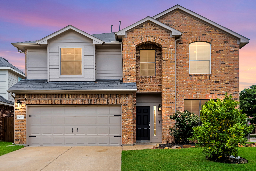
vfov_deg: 37.9
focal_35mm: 35
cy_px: 86
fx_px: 249
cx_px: 128
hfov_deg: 54.4
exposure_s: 1/1000
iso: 100
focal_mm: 35
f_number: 10
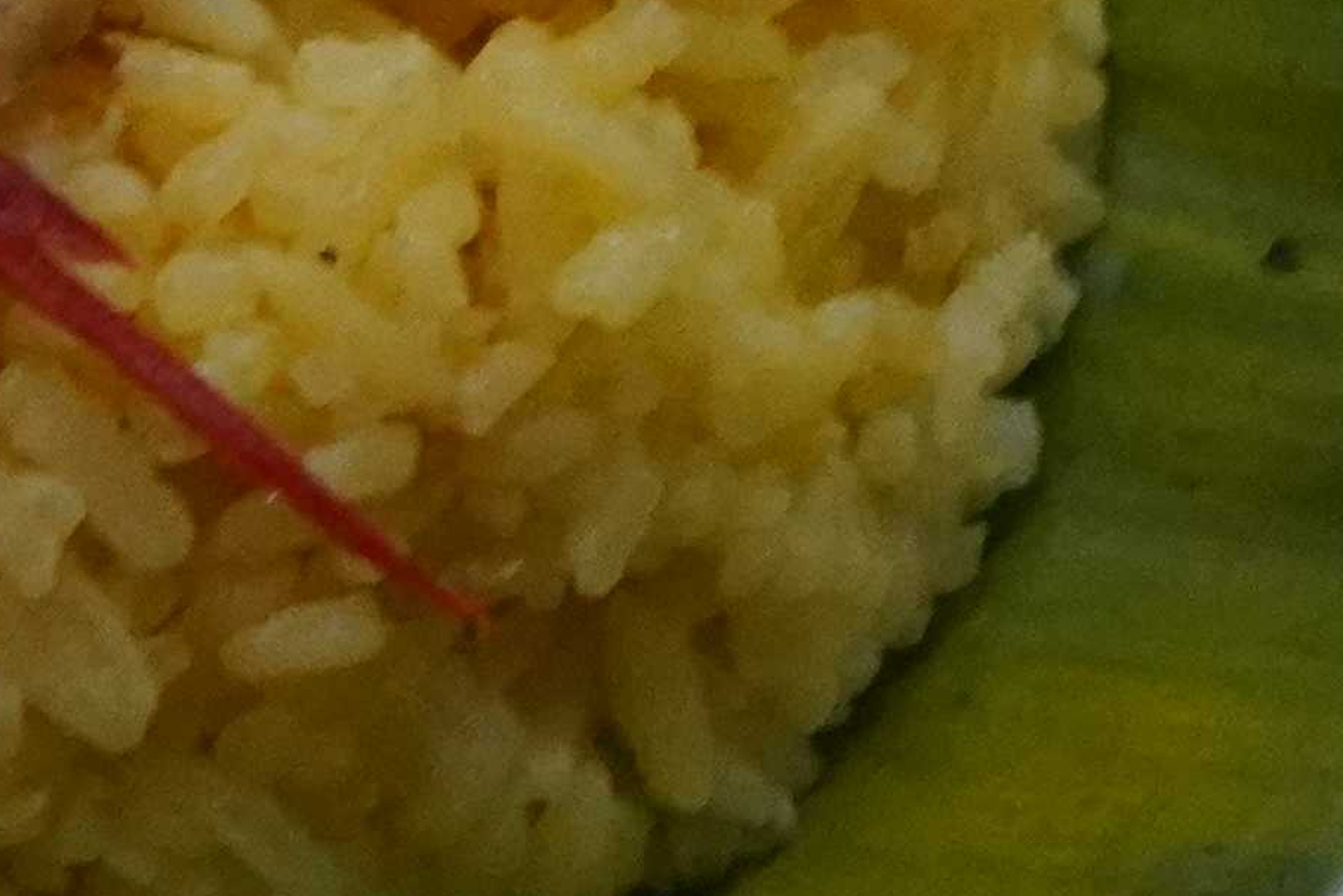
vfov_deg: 3.0
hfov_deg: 4.4
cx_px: -1429
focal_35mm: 463
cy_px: -816
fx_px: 17274
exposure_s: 1/160
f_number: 5.6
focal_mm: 70
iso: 10000
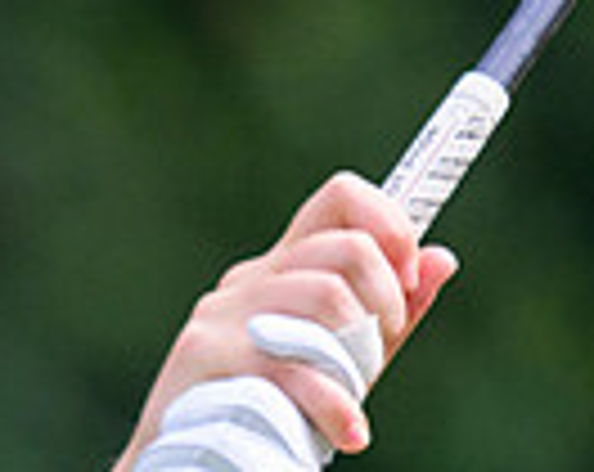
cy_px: 676
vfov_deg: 0.6
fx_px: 44379
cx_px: -340
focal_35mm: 2530
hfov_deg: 0.8
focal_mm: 400
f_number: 5.6
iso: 1250
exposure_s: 1/2500
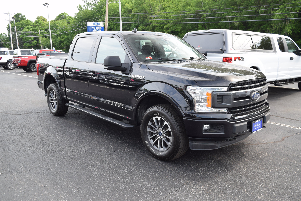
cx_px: 150
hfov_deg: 57.2
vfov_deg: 40.0
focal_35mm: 33
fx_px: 276
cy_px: 100
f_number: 6.3
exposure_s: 1/160
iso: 400
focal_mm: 22
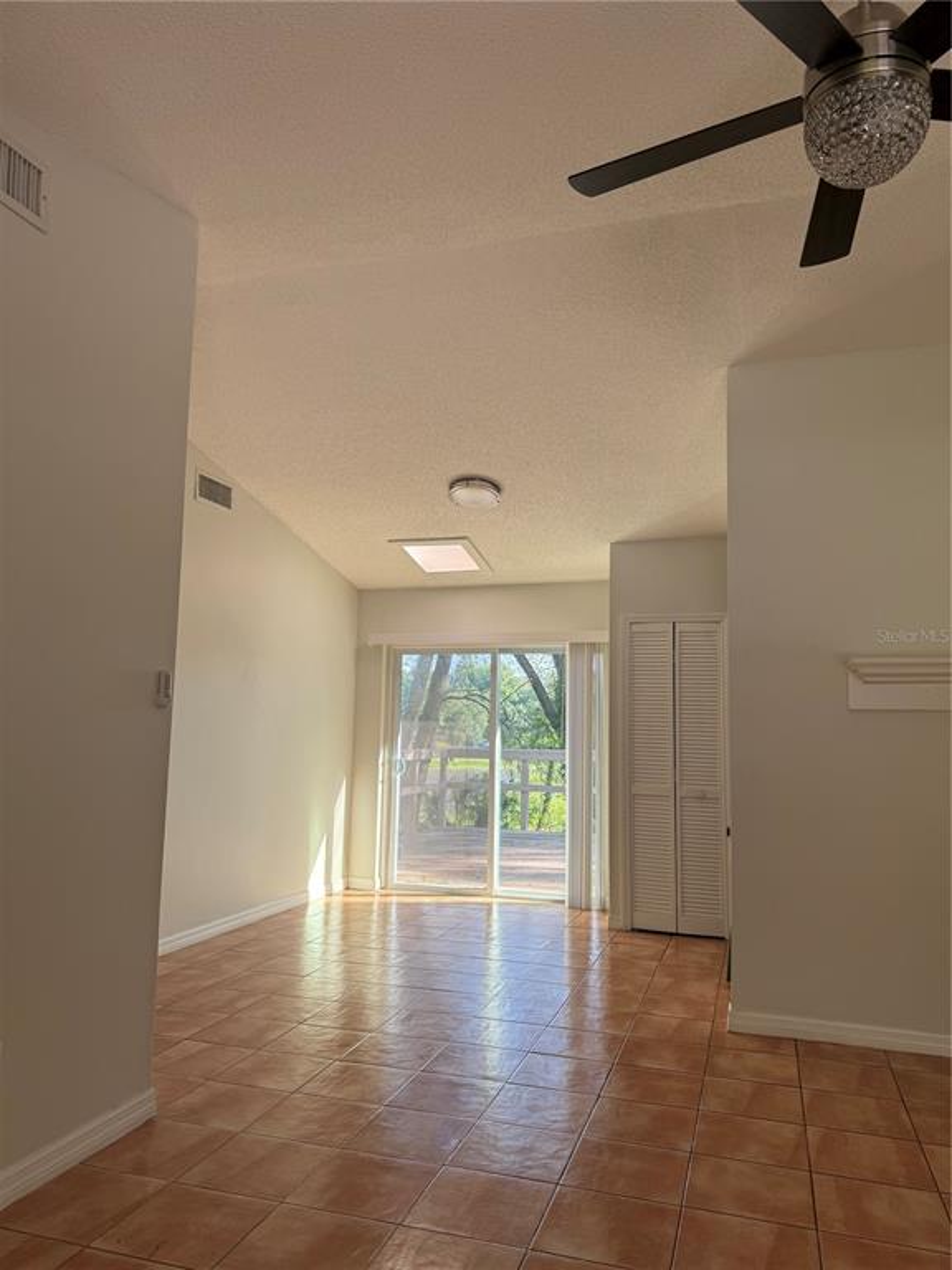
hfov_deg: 56.8
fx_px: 880
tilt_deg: +5.7
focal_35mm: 24
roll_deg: -2.2
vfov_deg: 71.6
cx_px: 476
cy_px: 635
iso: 100
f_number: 1.78
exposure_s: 1/198
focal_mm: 6.76
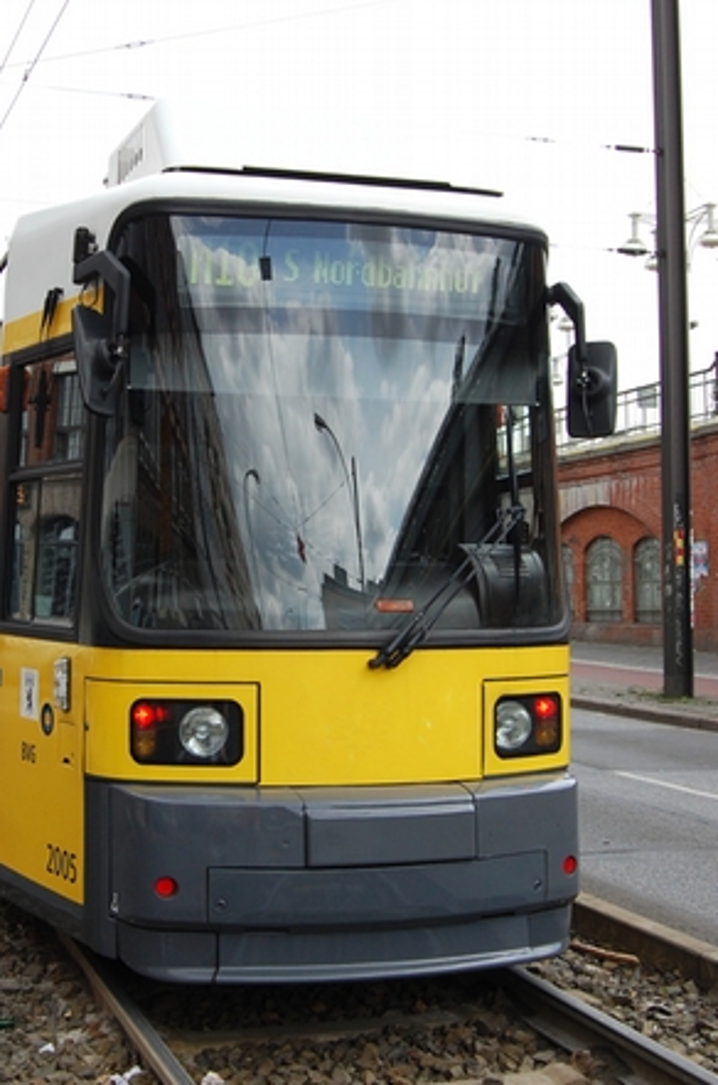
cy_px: 519
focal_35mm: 49
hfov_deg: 27.3
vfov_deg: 40.4
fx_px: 1473
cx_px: 253
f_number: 10
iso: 400
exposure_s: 1/200
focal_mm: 24
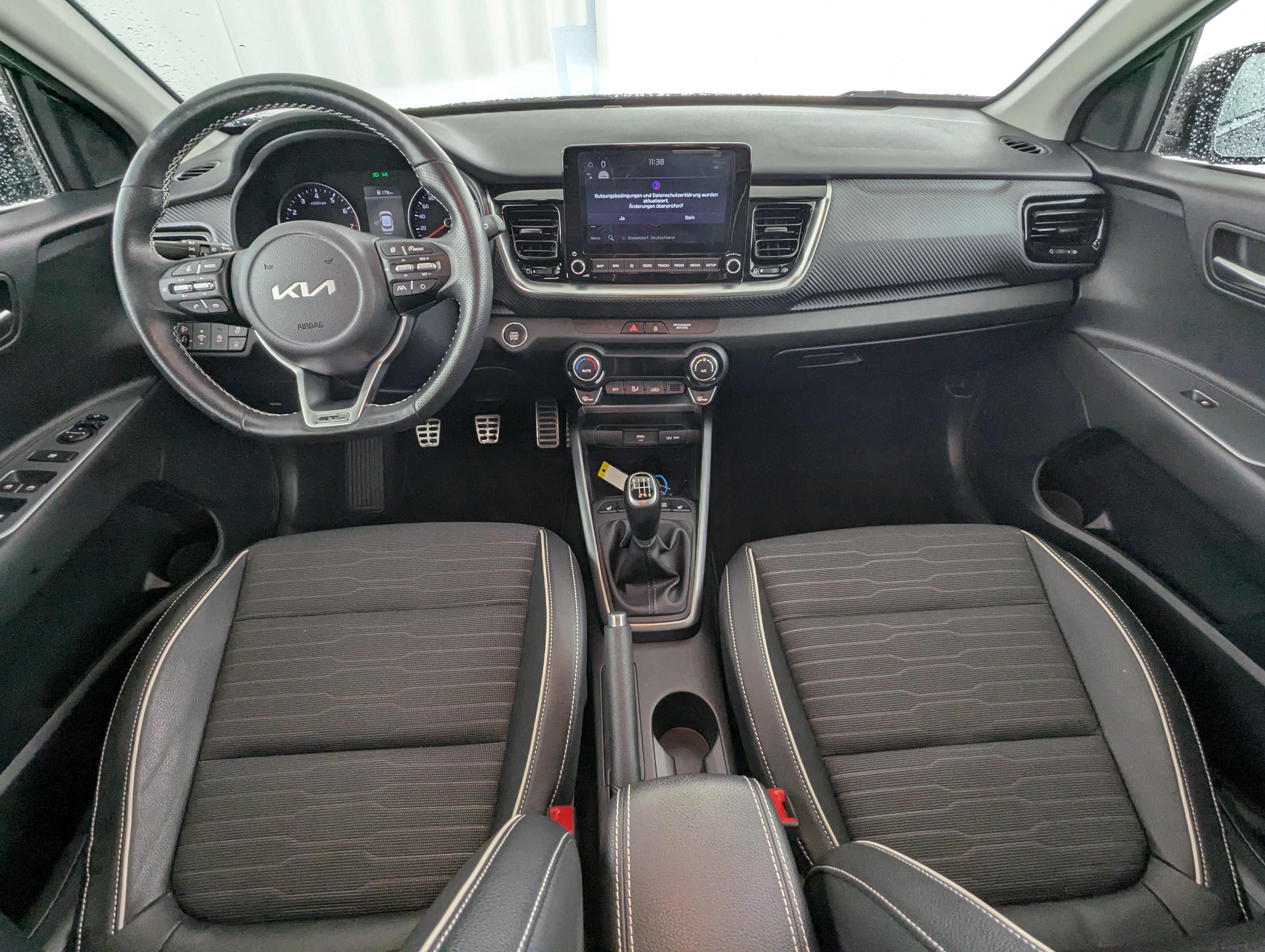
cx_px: 632
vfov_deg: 78.2
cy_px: 476
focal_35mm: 16
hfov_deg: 94.4
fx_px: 586
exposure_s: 1/50
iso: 111
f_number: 2.2
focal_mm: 2.35
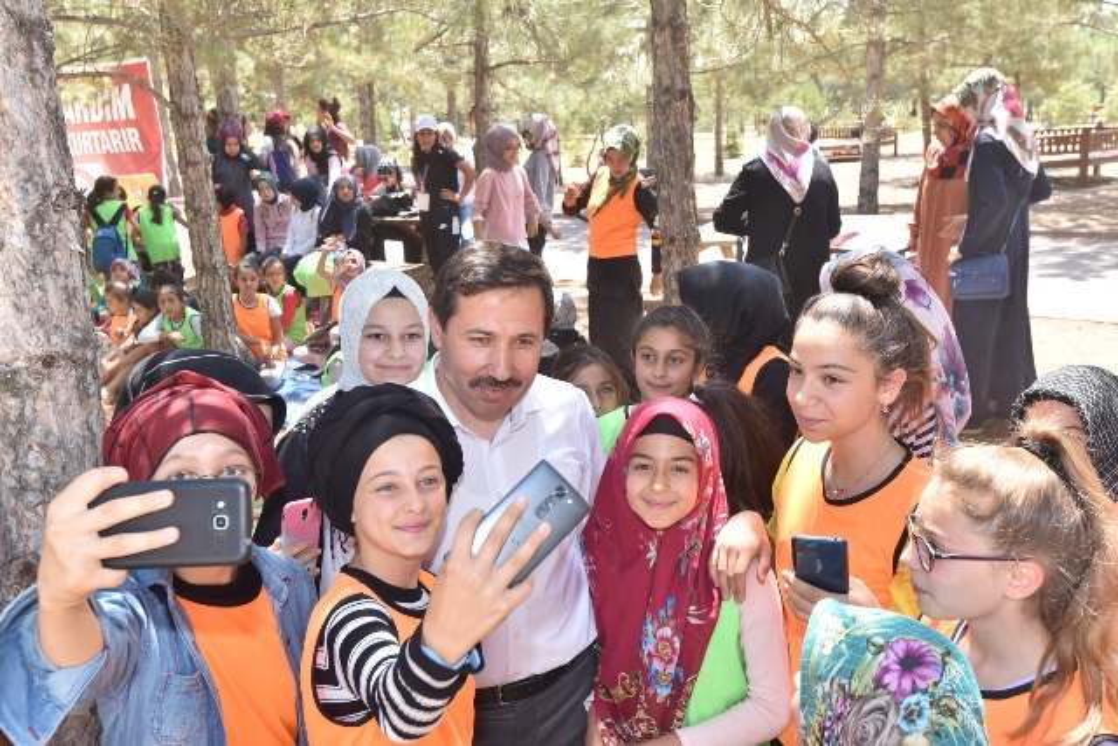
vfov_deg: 37.9
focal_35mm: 35
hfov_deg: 54.4
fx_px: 1087
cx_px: 559
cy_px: 373
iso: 400
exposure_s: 1/200
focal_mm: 35
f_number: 8
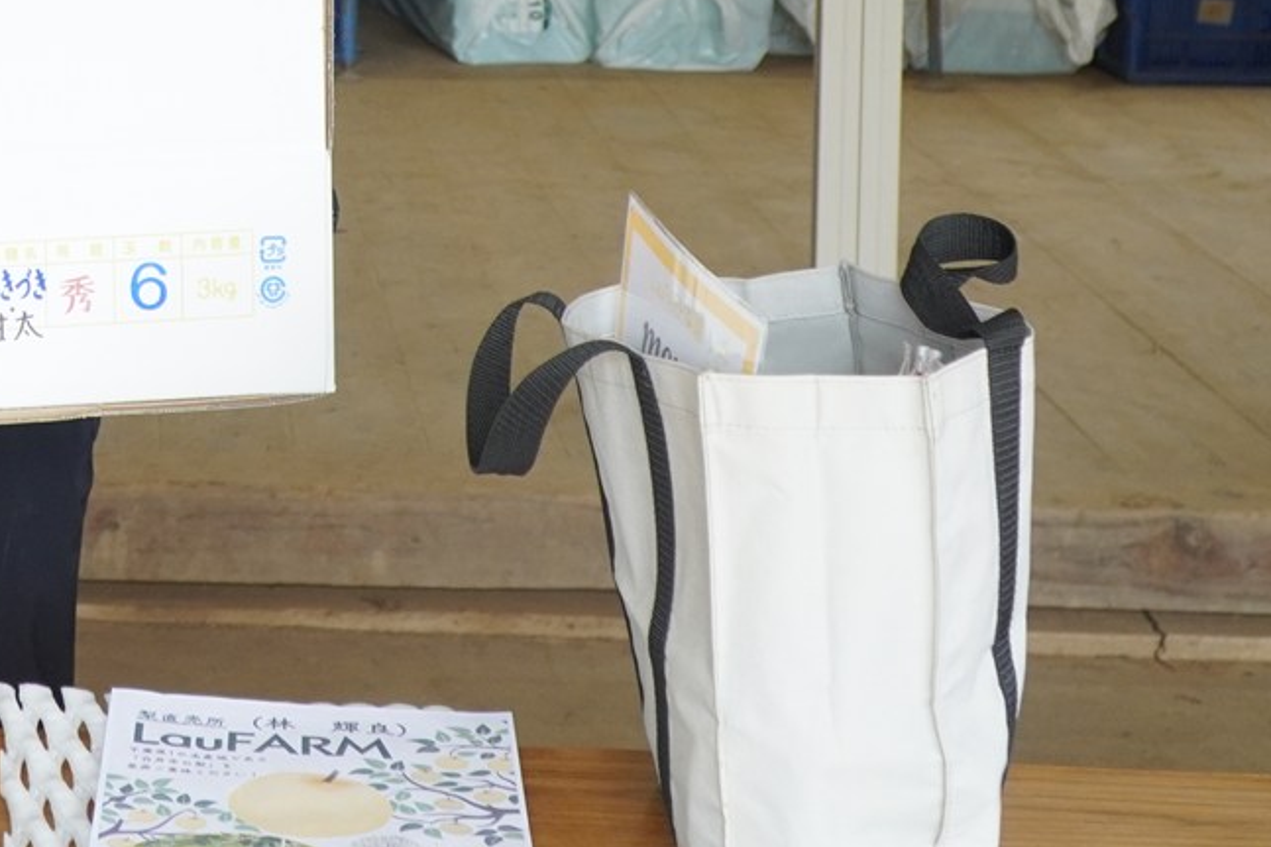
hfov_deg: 21.8
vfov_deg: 14.5
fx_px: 3141
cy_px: -332
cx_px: -77
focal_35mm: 89
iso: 500
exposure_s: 1/160
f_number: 4
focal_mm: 20
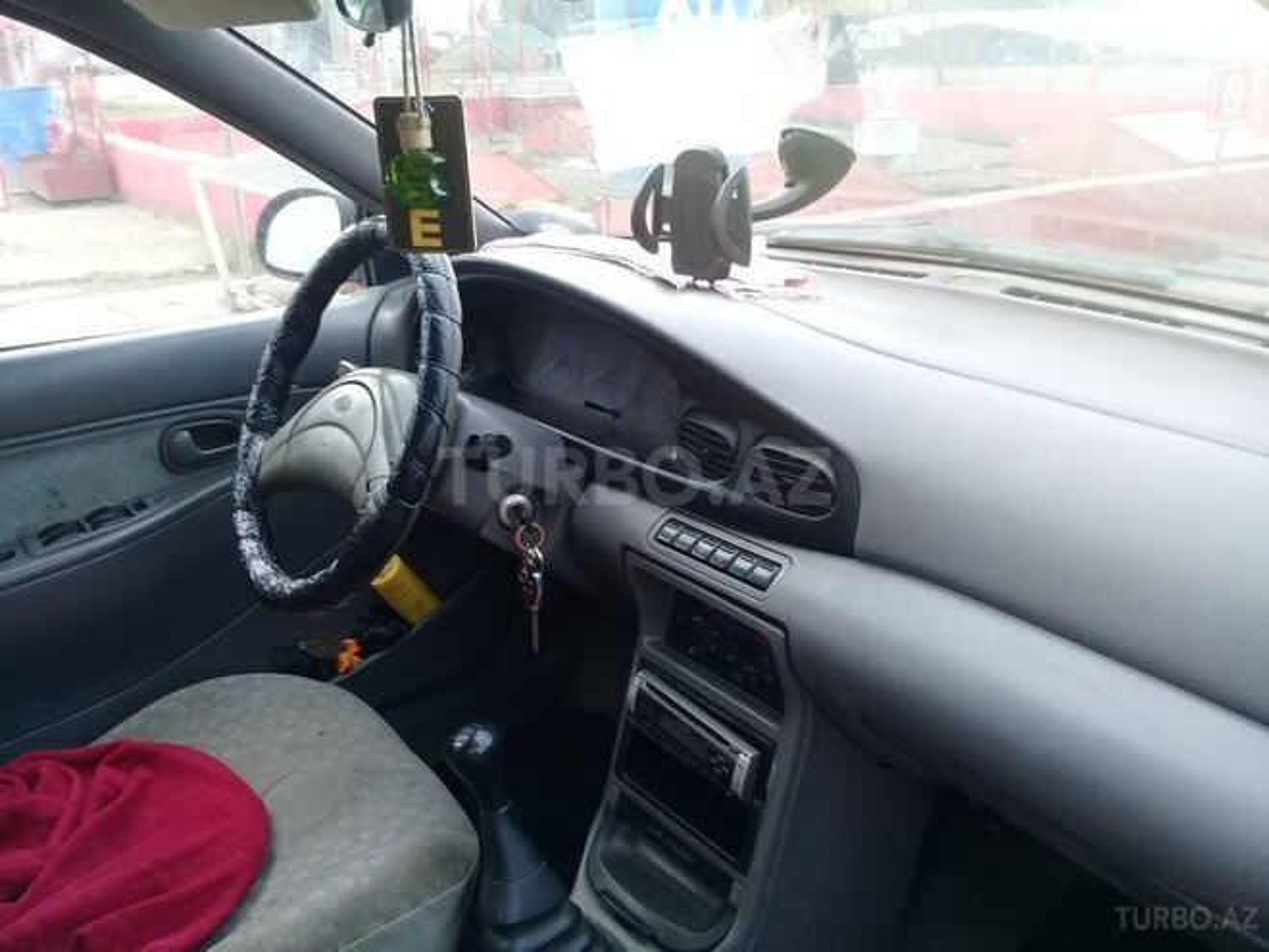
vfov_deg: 45.4
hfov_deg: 58.4
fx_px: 1136
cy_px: 476
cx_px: 634
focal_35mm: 31
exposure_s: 1/50
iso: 80
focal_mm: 3.3
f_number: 2.2
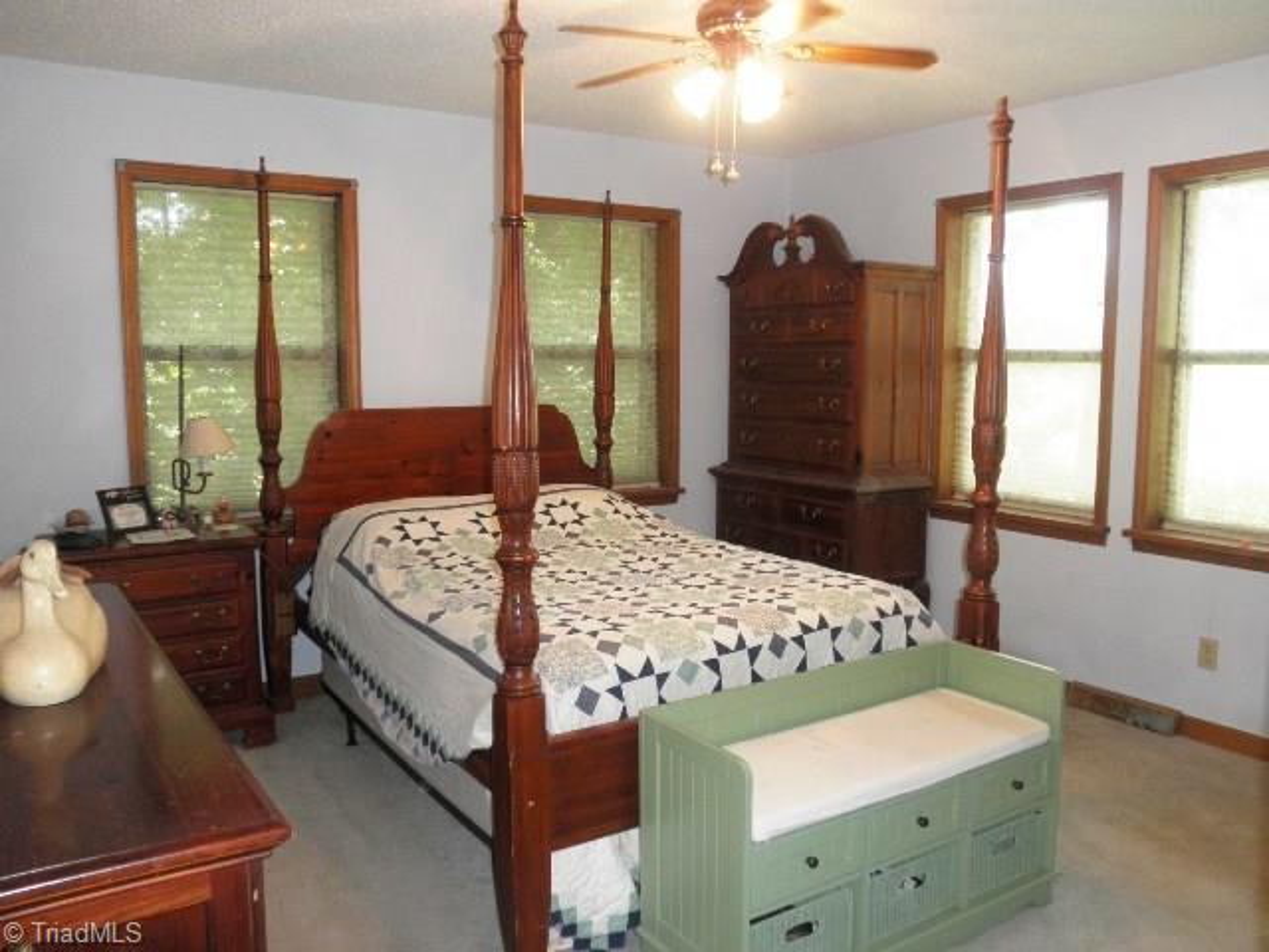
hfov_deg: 63.4
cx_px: 634
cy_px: 476
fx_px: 1026
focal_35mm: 28
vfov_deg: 49.7
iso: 125
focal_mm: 5
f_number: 3
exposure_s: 1/30
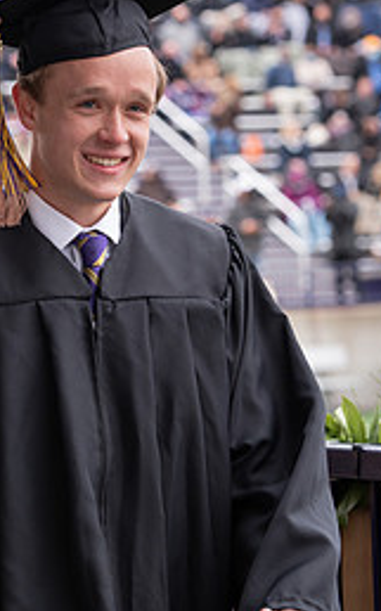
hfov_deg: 5.7
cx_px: 59
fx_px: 3809
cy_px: 295
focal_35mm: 229
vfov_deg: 9.2
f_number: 5
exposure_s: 1/250
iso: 200
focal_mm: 100
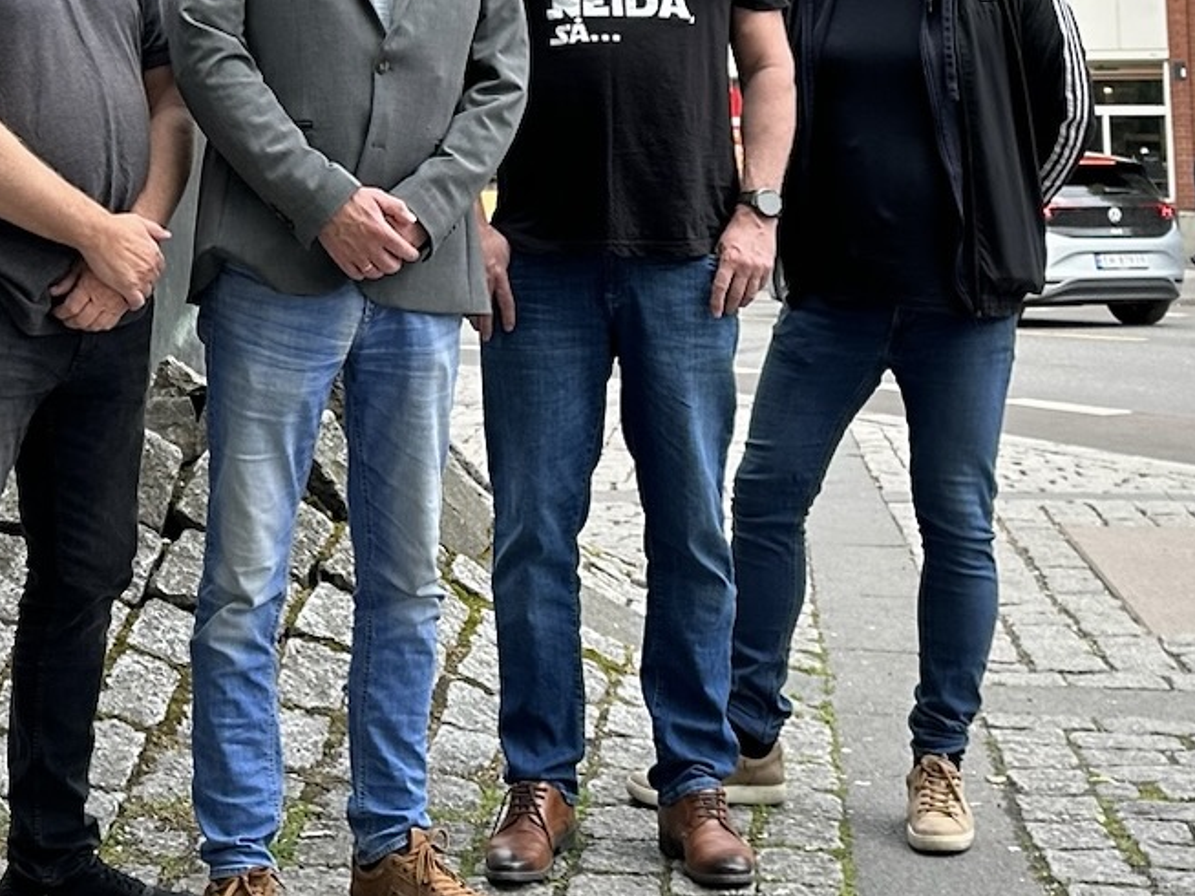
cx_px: 266
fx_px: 1587
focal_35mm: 46
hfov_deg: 39.8
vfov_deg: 31.2
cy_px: 274
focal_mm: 6.86
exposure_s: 1/486
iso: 80
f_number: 1.78
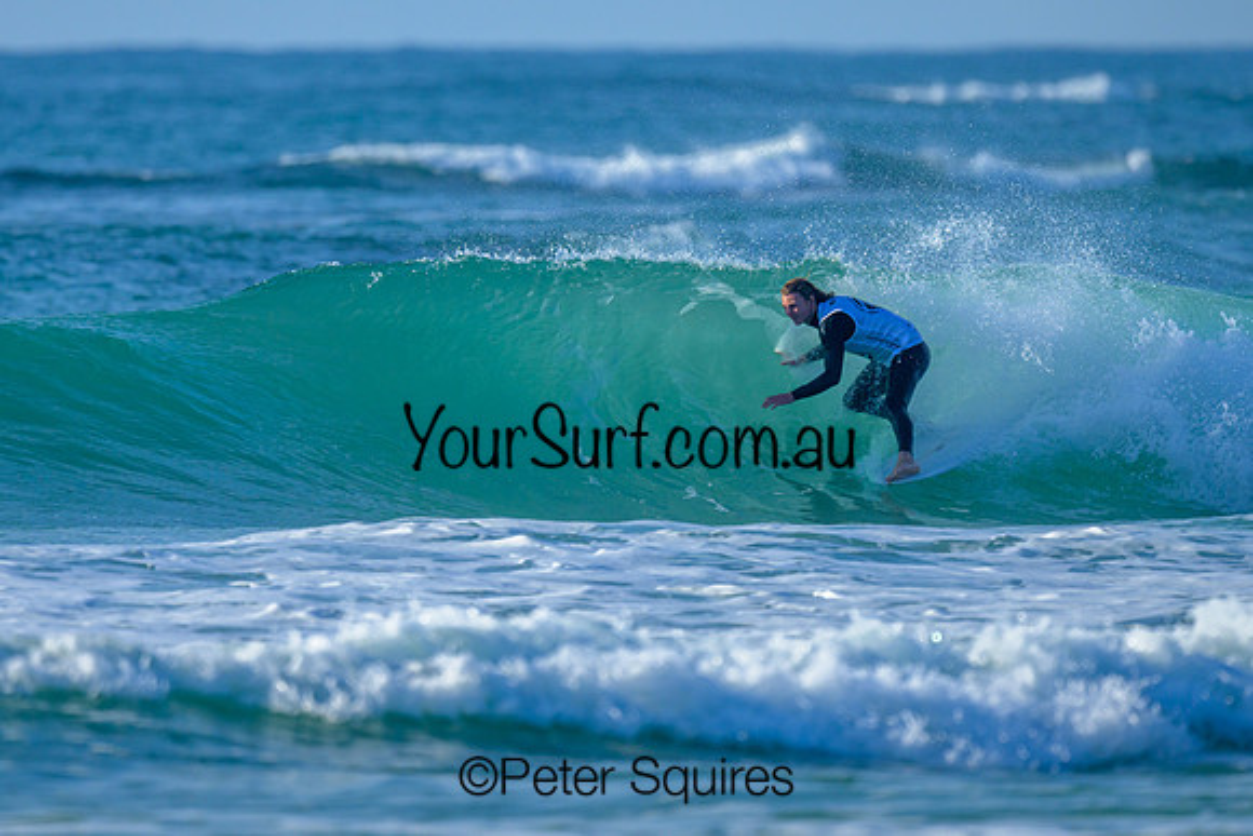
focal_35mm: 1100
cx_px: 560
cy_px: 312
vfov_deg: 1.3
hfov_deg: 1.9
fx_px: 38292
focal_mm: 800
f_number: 6.3
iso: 280
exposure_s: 1/2000
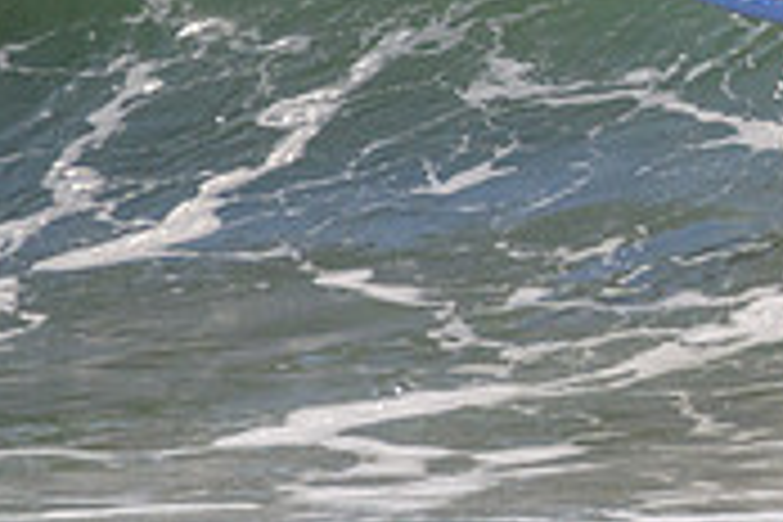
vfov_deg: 0.5
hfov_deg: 0.8
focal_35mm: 2660
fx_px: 57850
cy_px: -340
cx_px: 1287
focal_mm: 800
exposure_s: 1/2000
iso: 900
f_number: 11
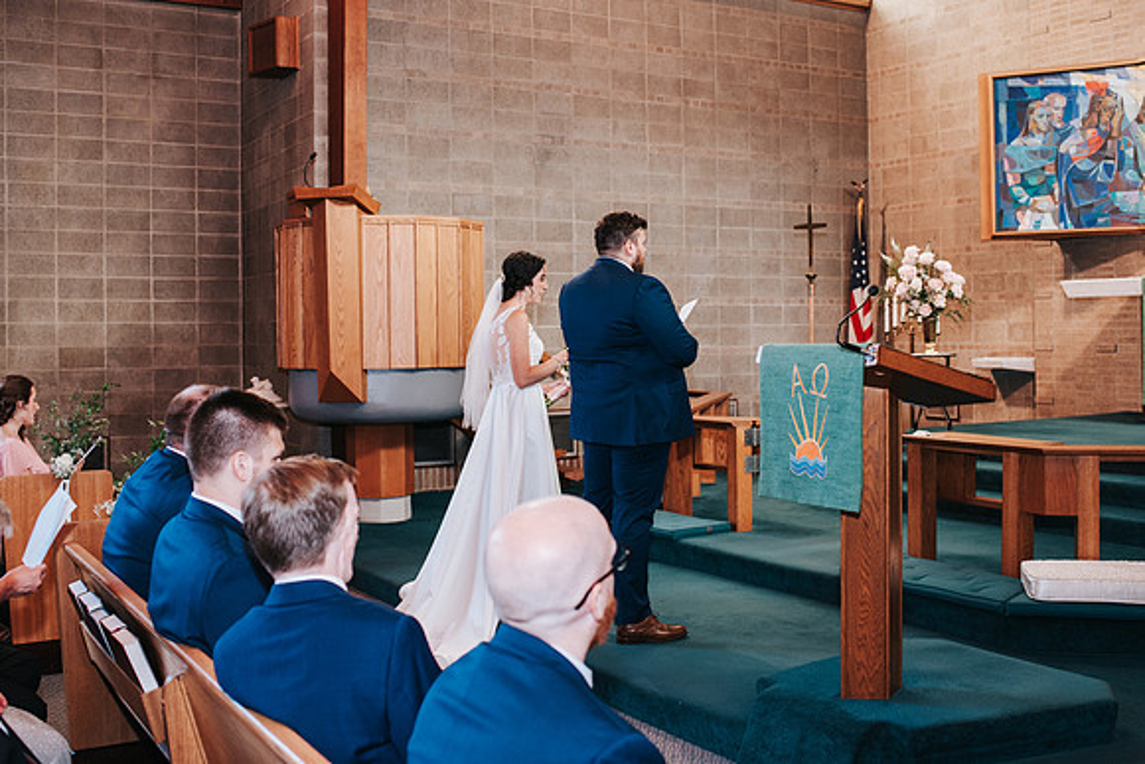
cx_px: 572
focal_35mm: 40
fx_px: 1262
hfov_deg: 48.8
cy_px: 331
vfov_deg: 33.6
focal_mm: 35
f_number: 3.2
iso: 1000
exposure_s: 1/125
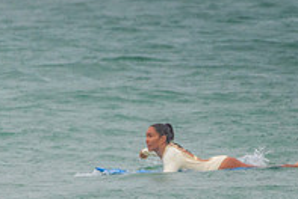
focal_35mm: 1938
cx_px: 110
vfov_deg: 0.7
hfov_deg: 1.1
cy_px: 217
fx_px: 16066
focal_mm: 500
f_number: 5.6
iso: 450
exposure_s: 1/320
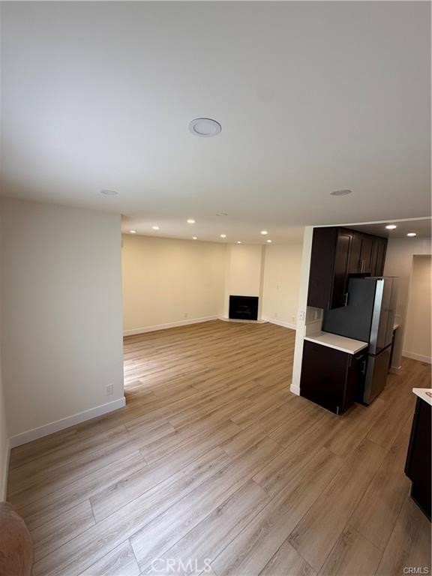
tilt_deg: -5.6
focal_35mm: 14
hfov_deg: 85.7
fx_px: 233
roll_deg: -2.8
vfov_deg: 102.1
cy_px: 288
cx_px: 216
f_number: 2.2
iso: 100
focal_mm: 2.22
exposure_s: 1/99
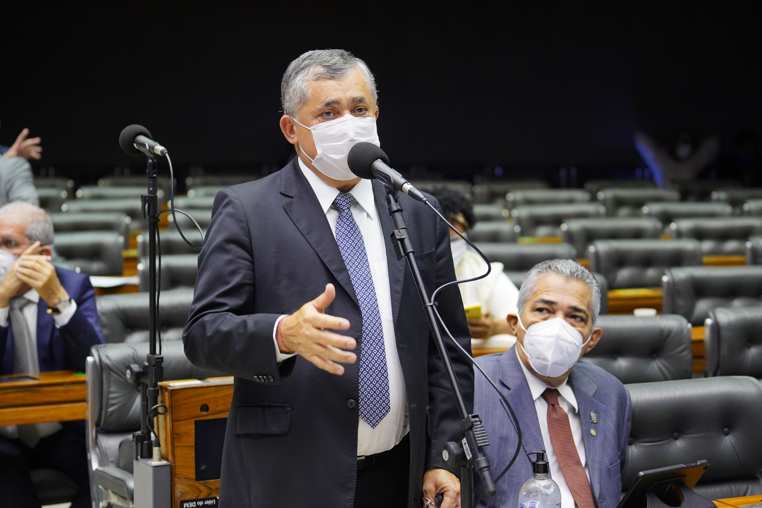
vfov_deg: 14.9
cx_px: 381
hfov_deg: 22.1
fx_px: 1947
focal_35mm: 92
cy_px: 254
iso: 4000
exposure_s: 1/160
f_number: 4
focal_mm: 92
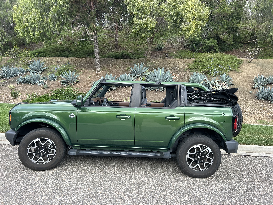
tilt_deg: -5.0
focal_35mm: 26
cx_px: 136
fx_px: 205
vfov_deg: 53.1
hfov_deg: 67.3
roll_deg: -1.4
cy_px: 102
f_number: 1.5
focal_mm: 5.7
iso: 50
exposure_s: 1/397
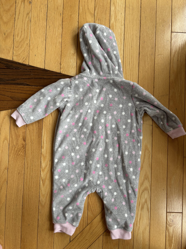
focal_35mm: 26
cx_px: 93
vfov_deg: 67.3
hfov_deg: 53.1
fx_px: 186
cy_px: 124
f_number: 1.6
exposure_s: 1/121
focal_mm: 5.96
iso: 80
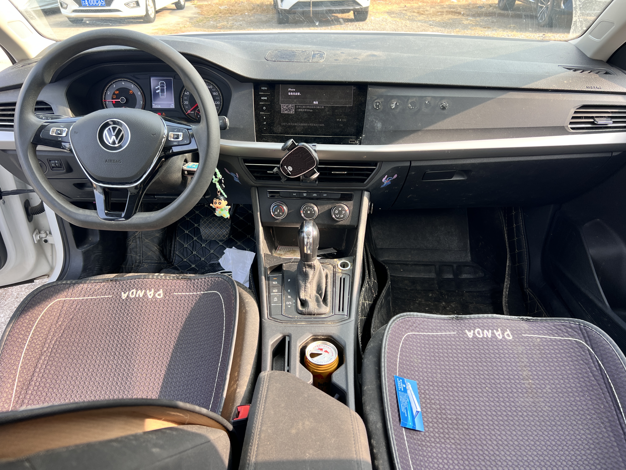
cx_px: 313
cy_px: 235
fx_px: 470
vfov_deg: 53.1
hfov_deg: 67.3
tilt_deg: -29.8
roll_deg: +2.6
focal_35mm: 26
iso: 32
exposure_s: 1/136
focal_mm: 5.7
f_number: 1.5
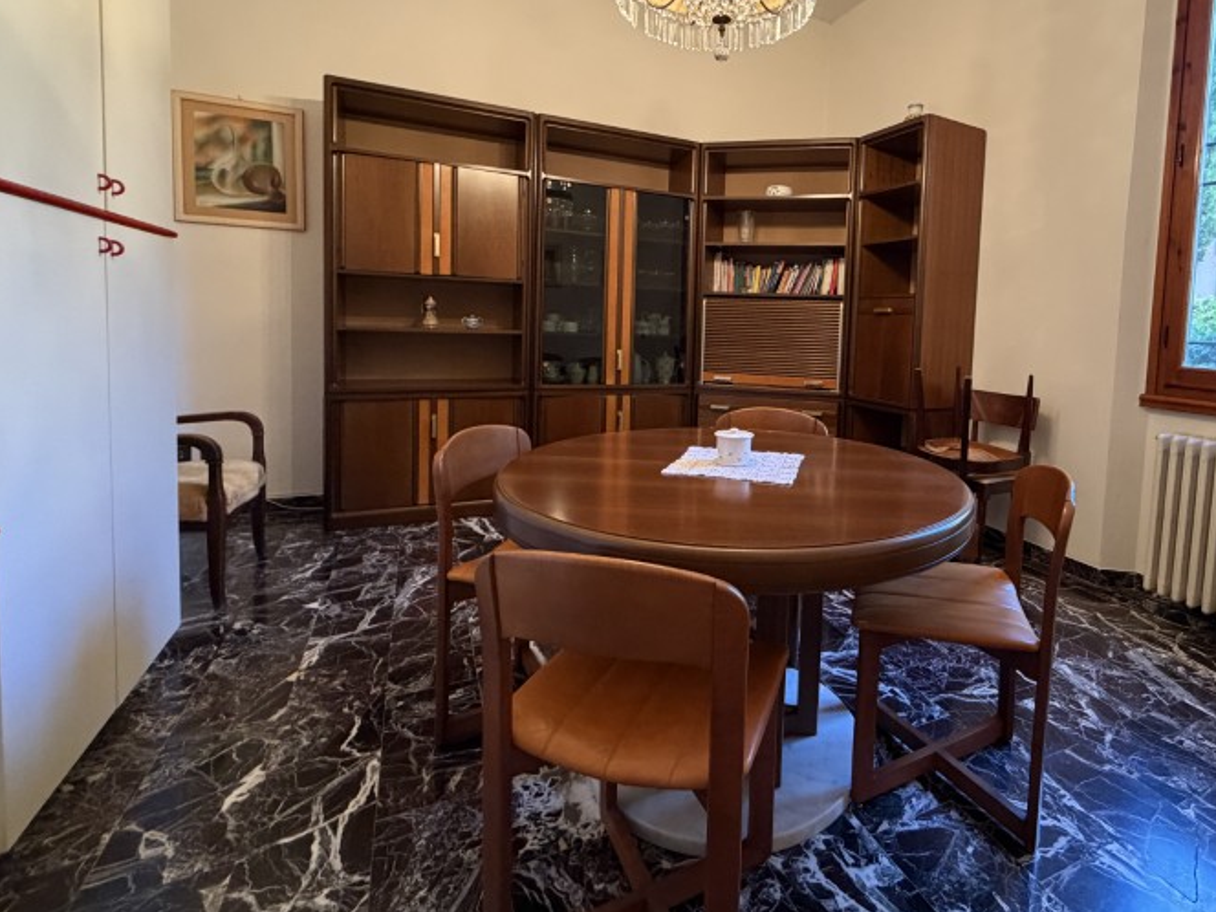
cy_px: 363
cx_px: 746
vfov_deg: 70.8
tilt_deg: -3.8
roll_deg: -2.6
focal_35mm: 18
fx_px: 632
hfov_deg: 86.3
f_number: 2.2
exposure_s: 1/50
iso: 500
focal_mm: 2.22
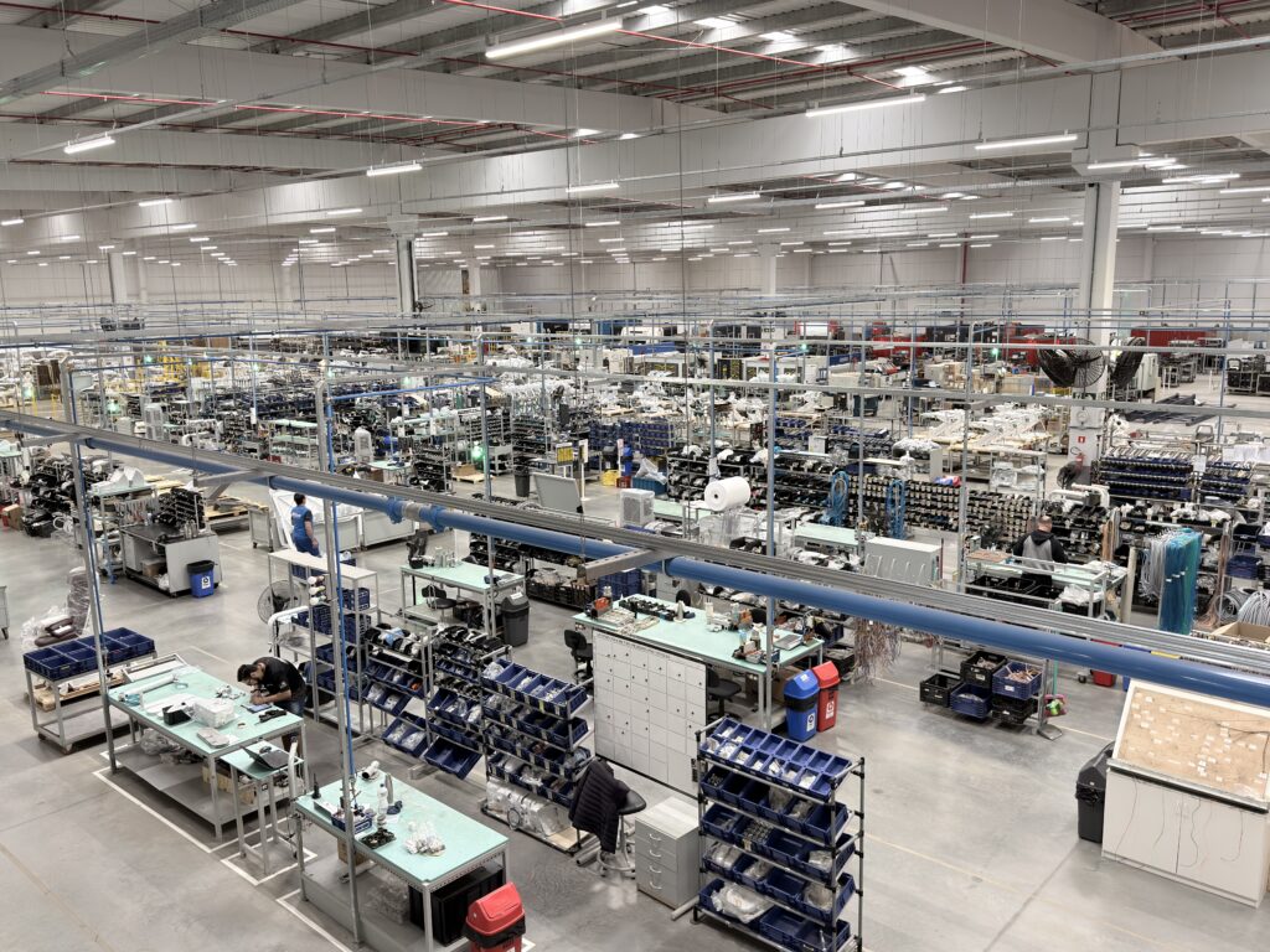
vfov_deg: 49.7
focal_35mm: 28
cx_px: 635
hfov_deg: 63.4
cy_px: 476
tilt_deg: -10.6
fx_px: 1027
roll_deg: +0.7
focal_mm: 6.76
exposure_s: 1/60
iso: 125
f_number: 1.78
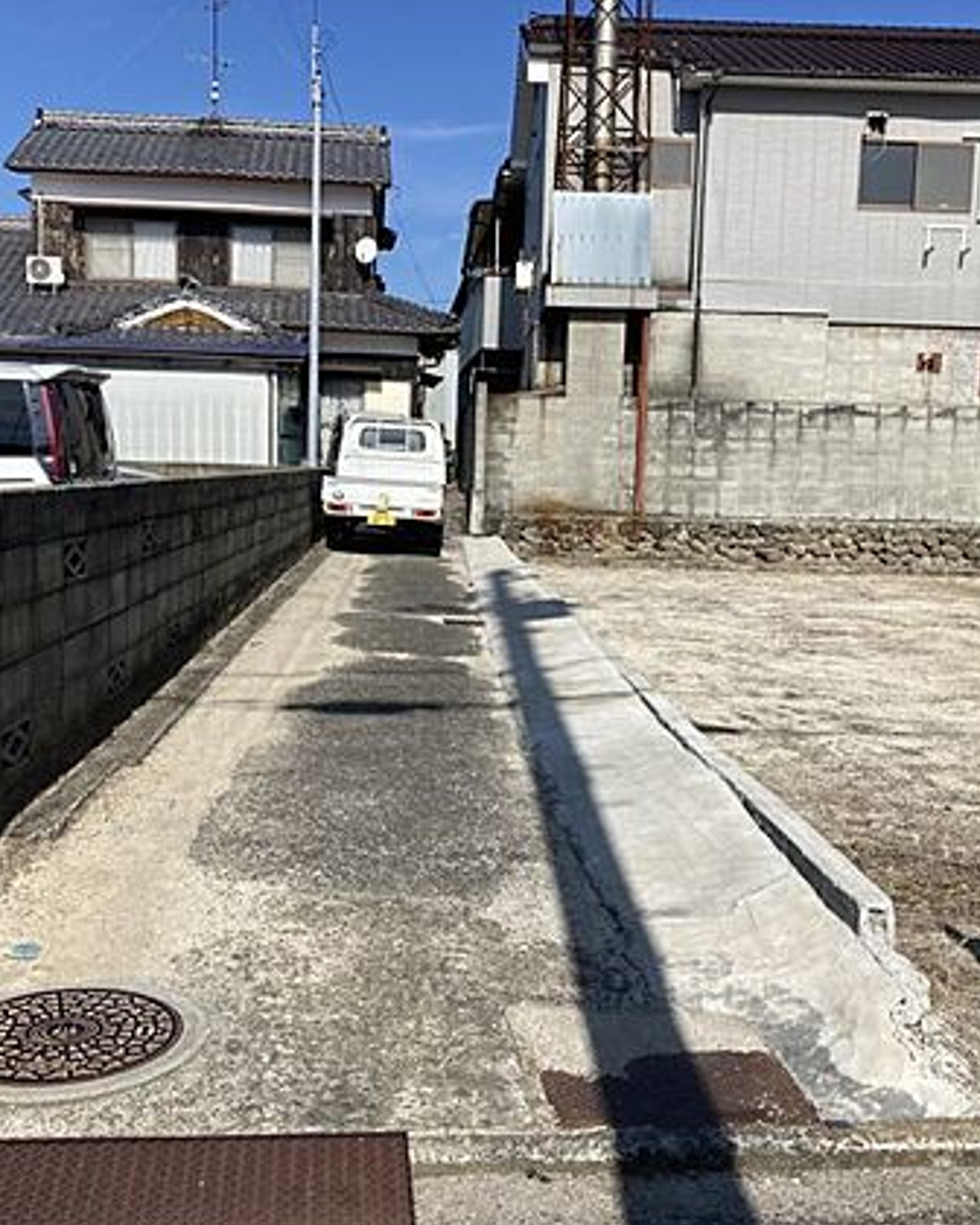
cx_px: 496
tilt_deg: -7.7
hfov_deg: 38.2
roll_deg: -1.5
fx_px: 1414
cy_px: 653
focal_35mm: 39
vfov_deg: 46.8
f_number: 1.8
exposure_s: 1/3205
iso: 20
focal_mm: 3.99
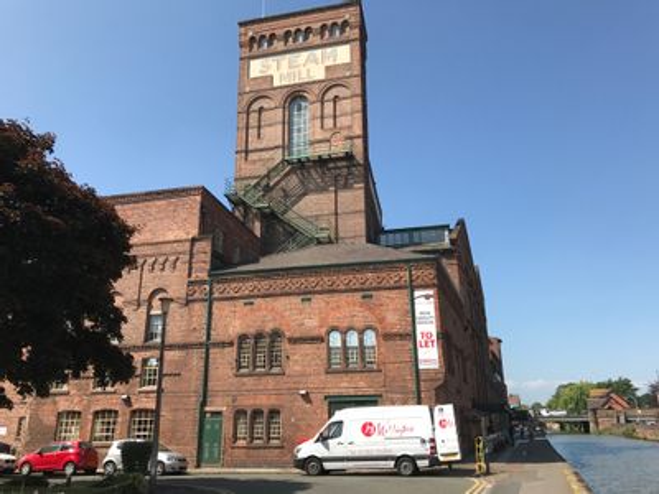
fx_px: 533
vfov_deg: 49.7
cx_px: 330
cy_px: 247
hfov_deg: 63.4
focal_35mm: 28
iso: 20
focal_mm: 3.99
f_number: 1.8
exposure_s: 1/1808
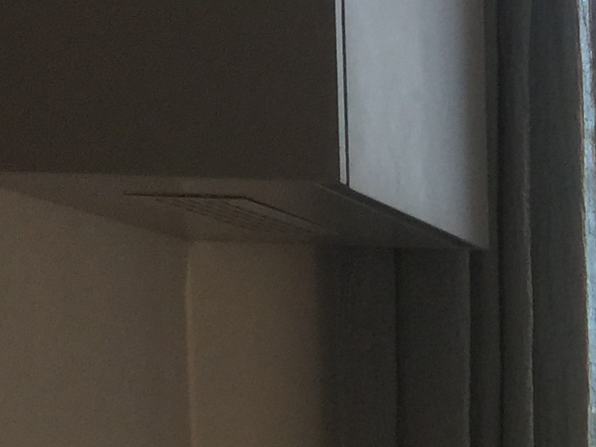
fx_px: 2325
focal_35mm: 135
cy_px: 662
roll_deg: +1.0
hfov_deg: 12.4
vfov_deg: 10.6
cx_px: 1296
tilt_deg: -3.5
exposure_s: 1/33
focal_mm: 4.15
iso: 50
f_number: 2.2
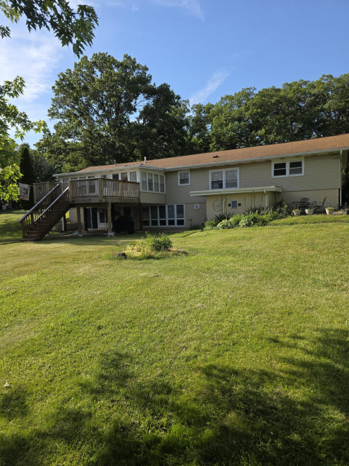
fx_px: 309
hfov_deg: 58.9
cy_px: 233
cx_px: 174
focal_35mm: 23
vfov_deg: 73.9
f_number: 1.7
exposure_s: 1/539
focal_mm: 6.3
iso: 12
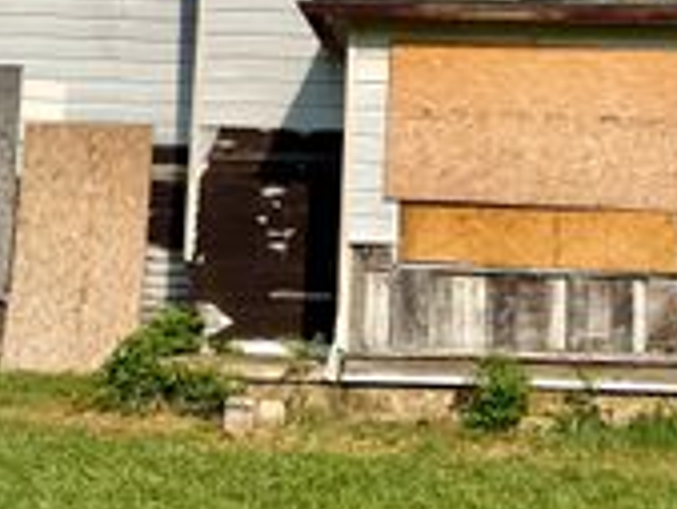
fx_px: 1390
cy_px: 50
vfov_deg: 20.3
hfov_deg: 27.2
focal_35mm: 71
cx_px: 449
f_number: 1.78
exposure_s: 1/8130
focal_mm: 6.76
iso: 80
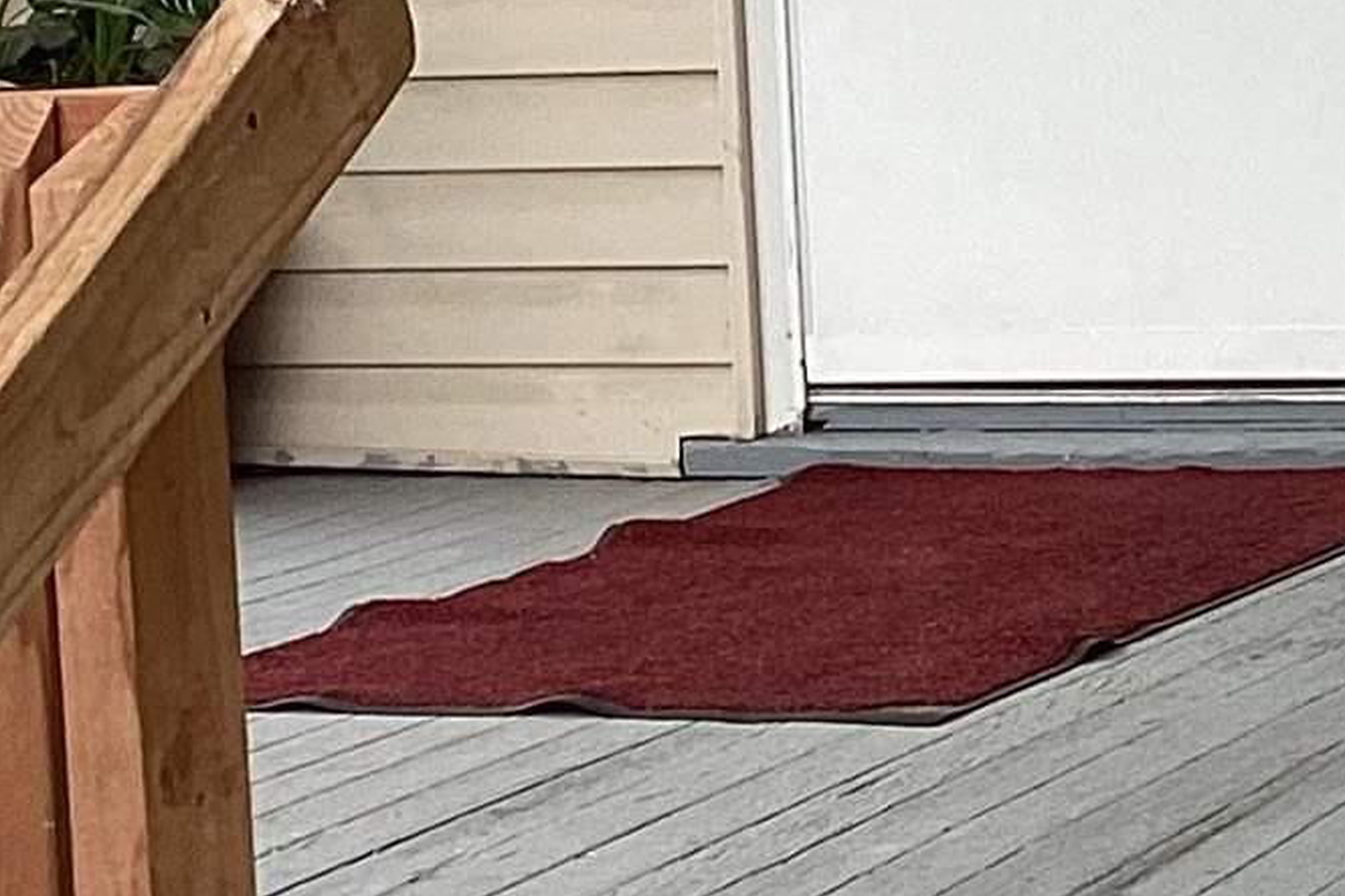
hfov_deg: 13.5
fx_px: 5565
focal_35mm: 149
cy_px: -71
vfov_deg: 9.1
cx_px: 1519
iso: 40
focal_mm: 3.3
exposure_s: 1/120
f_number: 2.4
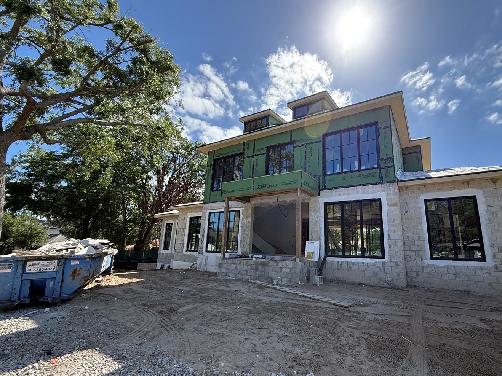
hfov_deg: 90.4
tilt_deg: +14.4
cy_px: 195
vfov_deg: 74.7
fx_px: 246
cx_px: 289
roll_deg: -1.2
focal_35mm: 17
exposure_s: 1/1087
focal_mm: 2.22
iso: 64
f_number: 2.2
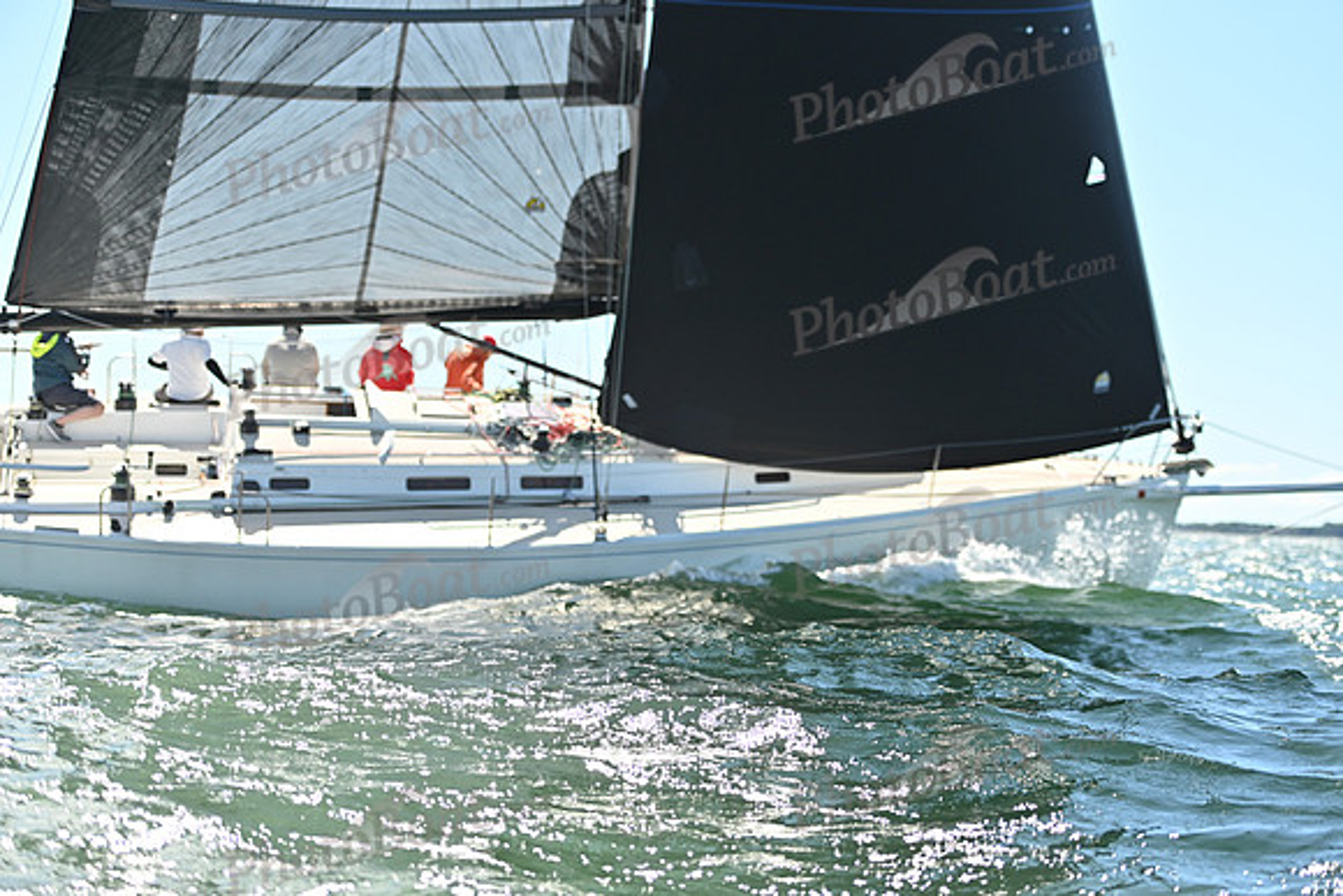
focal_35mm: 70
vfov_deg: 19.5
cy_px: 448
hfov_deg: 28.8
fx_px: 2612
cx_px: 672
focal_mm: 70
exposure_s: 1/5000
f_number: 2.8
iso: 320
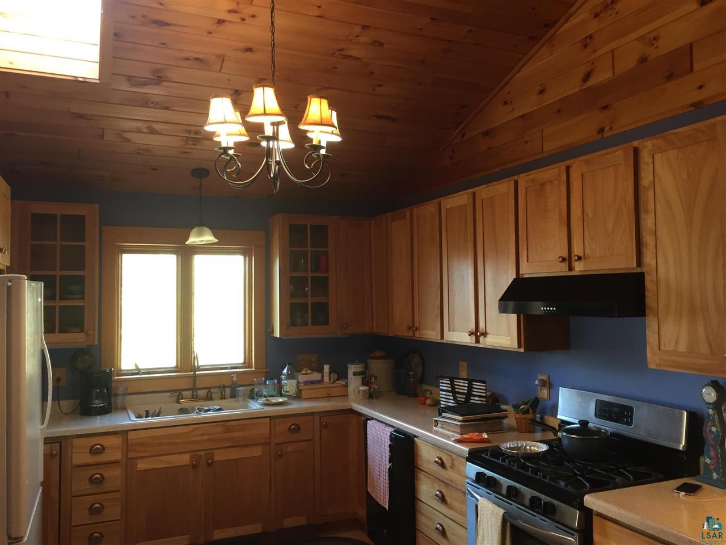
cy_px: 272
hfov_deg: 61.7
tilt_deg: +4.1
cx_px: 363
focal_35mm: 29
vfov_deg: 48.2
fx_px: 608
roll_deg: -0.6
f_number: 2.2
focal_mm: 4.15
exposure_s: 1/30
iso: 100
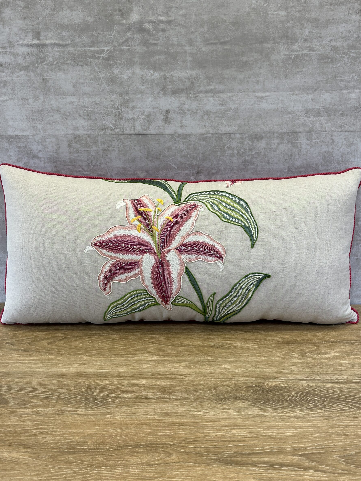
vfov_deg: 36.8
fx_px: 723
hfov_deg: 28.0
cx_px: 178
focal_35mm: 52
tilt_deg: -15.1
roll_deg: +0.5
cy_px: 238
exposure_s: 1/143
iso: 64
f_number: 1.78
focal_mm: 6.86
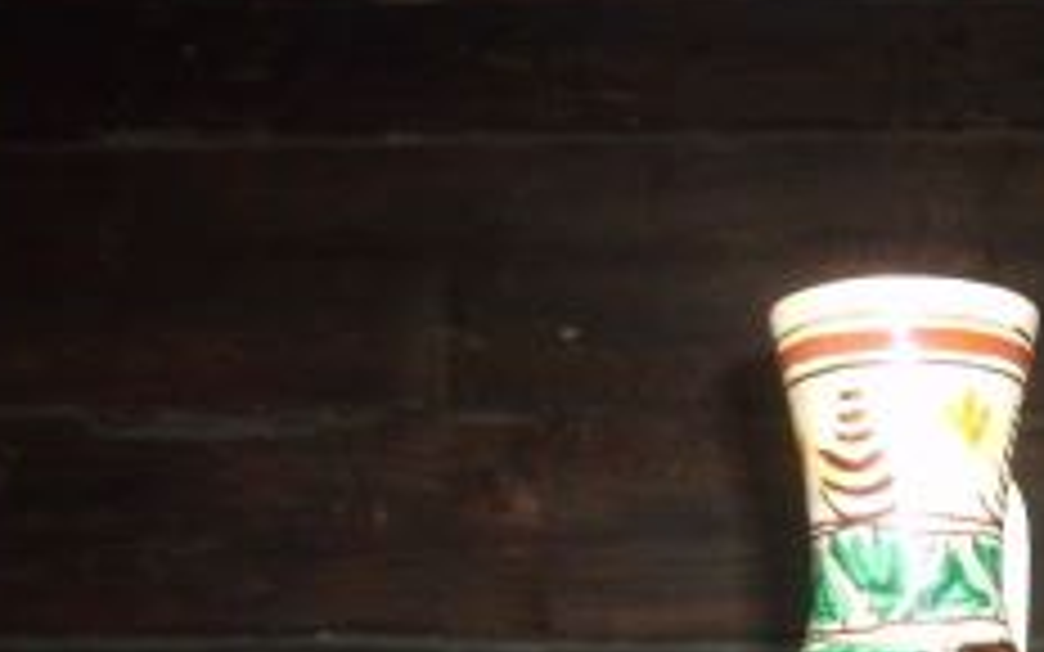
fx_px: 1821
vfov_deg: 19.9
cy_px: 612
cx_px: 855
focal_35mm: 64
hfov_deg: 31.1
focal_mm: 5.8
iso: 100
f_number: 2.8
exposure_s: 1/45
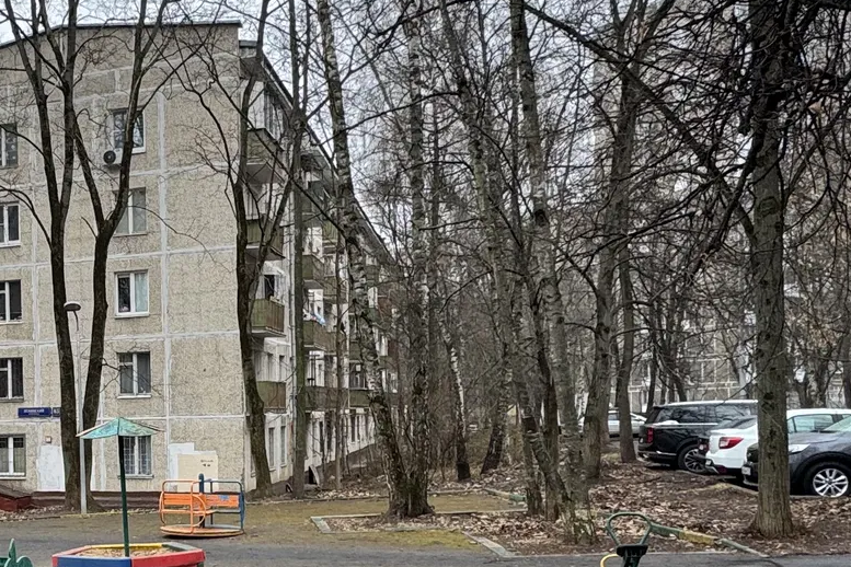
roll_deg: +1.9
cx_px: 39
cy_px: 435
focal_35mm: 45
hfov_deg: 39.5
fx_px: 1064
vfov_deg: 29.3
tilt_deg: -0.8
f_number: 2.2
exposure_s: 1/99
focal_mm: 2.22
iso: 50
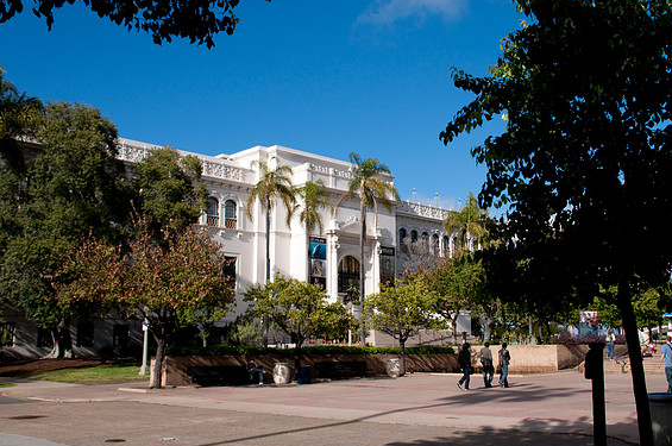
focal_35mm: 39
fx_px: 718
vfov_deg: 34.5
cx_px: 344
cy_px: 227
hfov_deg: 50.2
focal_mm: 25
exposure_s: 1/400
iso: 200
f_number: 10
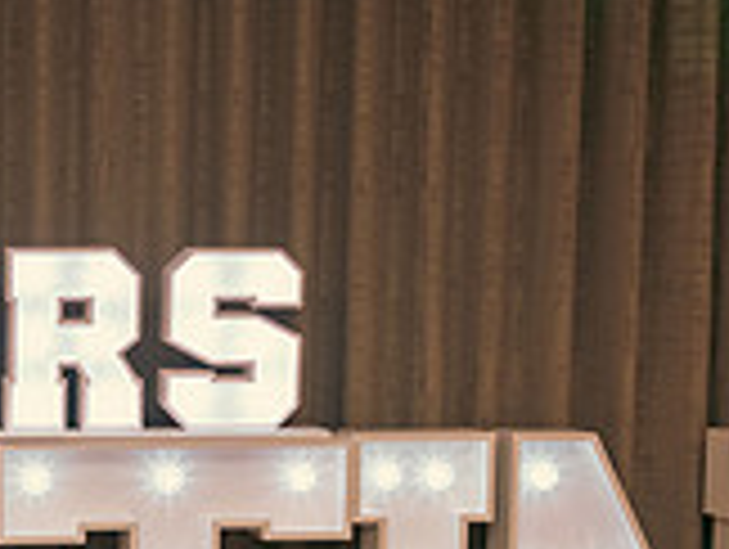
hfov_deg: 18.4
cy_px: 497
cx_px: -117
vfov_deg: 14.4
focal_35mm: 102
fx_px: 2151
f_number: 3.5
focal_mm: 29
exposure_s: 1/160
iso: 800
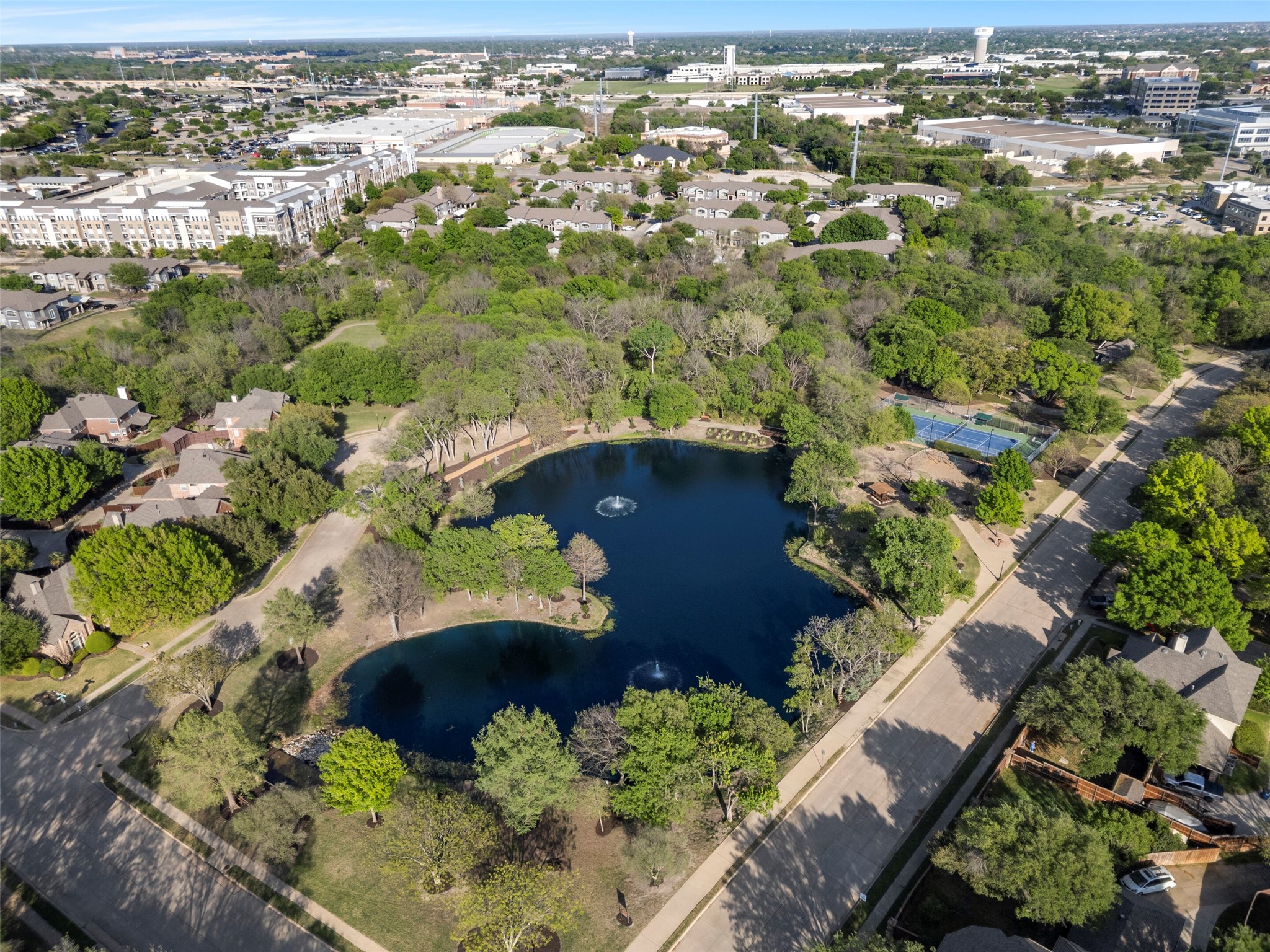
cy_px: 476
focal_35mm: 24
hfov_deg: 71.6
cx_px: 635
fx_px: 881
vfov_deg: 56.8
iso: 140
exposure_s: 1/2500
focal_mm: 6.72
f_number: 1.7
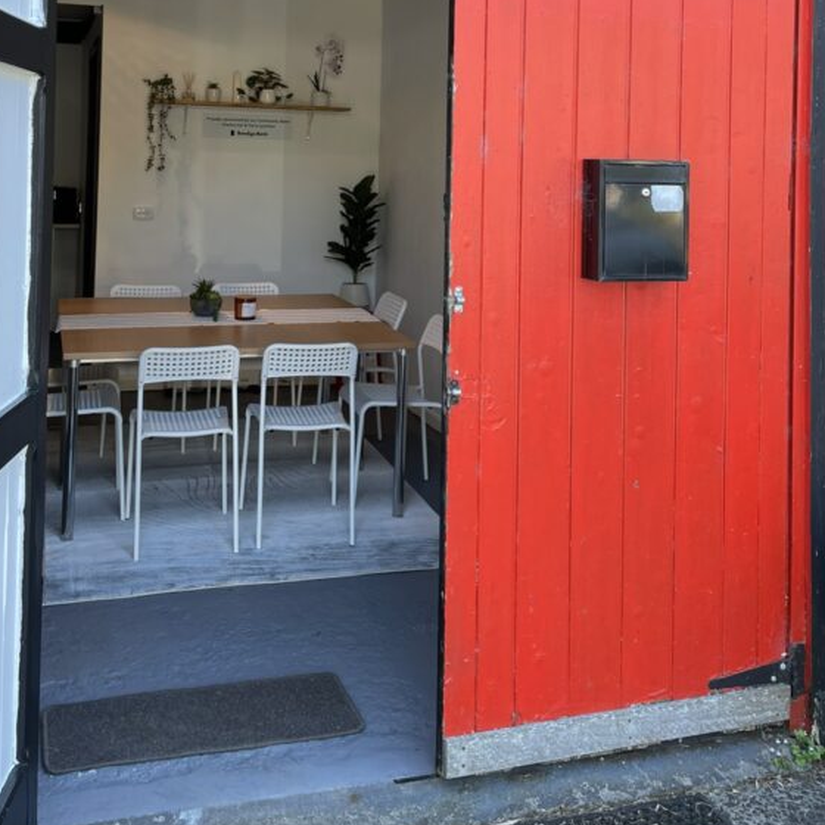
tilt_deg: +1.2
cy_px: 158
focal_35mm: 42
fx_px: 1132
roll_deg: -1.0
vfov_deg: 38.4
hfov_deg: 40.0
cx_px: 380
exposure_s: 1/112
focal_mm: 4.2
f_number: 1.6
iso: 32
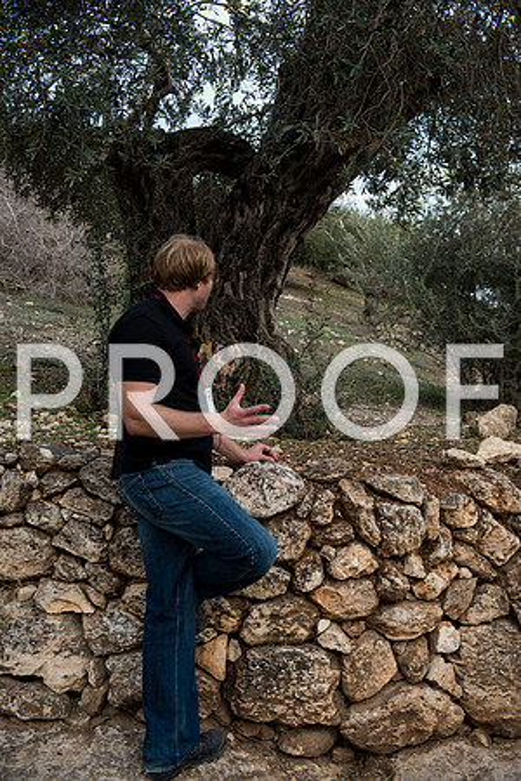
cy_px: 390
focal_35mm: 44
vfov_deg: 44.5
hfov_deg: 30.5
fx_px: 955
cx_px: 260
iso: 200
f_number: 2.8
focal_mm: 44
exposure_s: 1/100
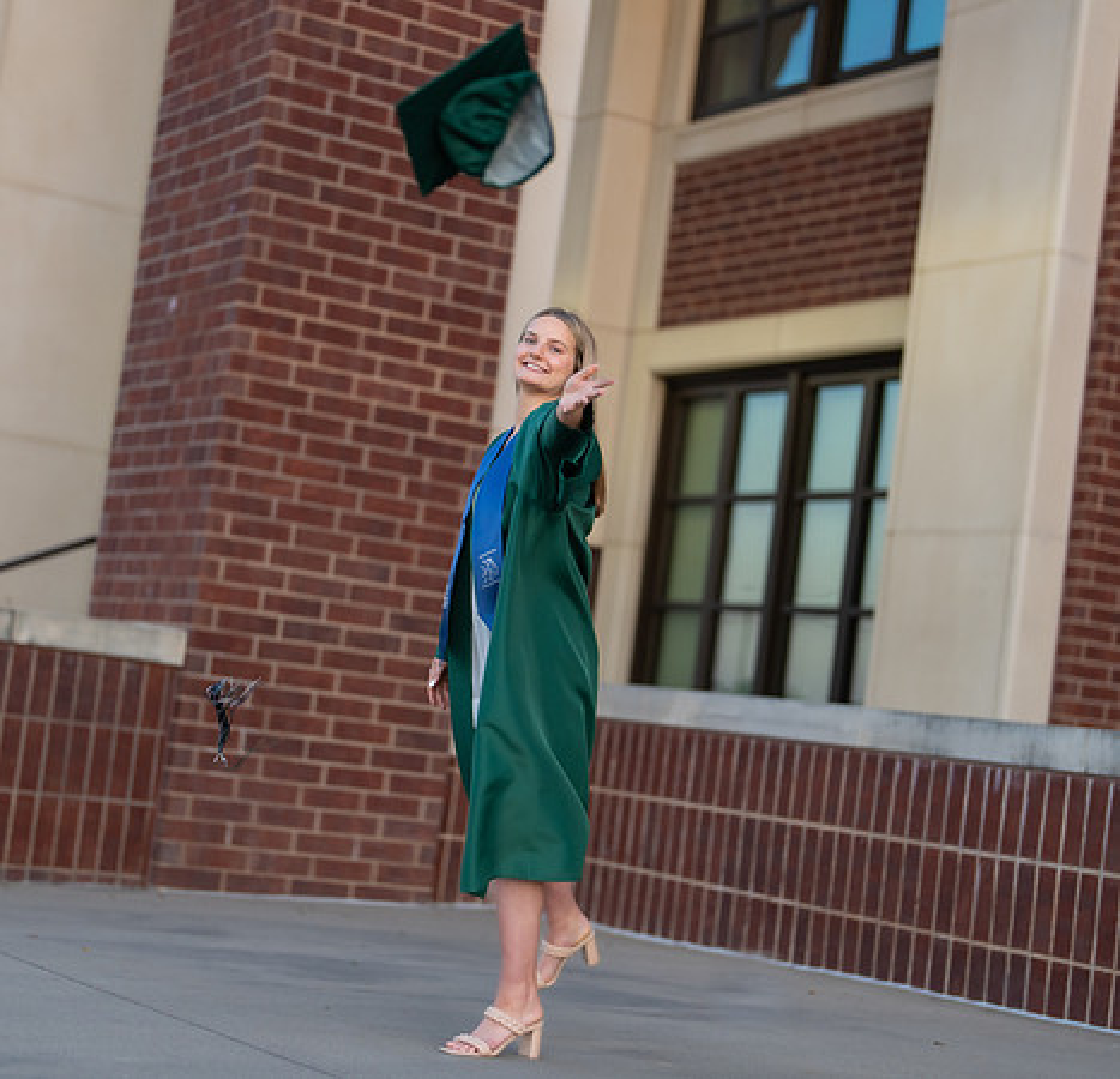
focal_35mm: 69
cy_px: 532
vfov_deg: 24.6
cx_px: 483
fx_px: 2477
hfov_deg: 25.5
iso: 320
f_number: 1.2
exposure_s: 1/1000
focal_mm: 50
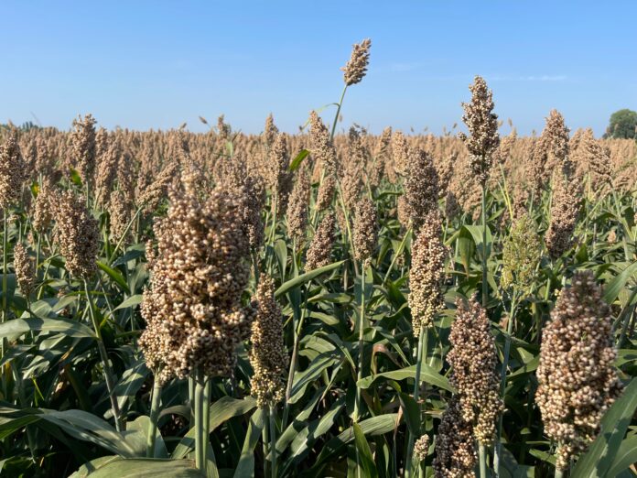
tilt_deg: -11.5
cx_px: 318
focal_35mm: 26
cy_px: 239
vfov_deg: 53.1
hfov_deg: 67.3
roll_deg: -0.9
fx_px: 478
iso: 32
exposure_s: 1/2488
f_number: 1.6
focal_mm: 5.1
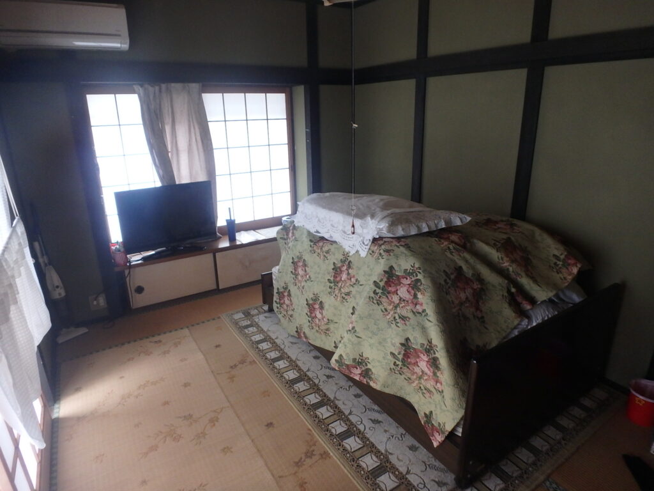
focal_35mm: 21
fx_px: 397
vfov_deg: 63.4
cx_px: 327
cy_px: 246
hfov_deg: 79.0
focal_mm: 3.7
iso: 320
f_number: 3.5
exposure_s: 1/40
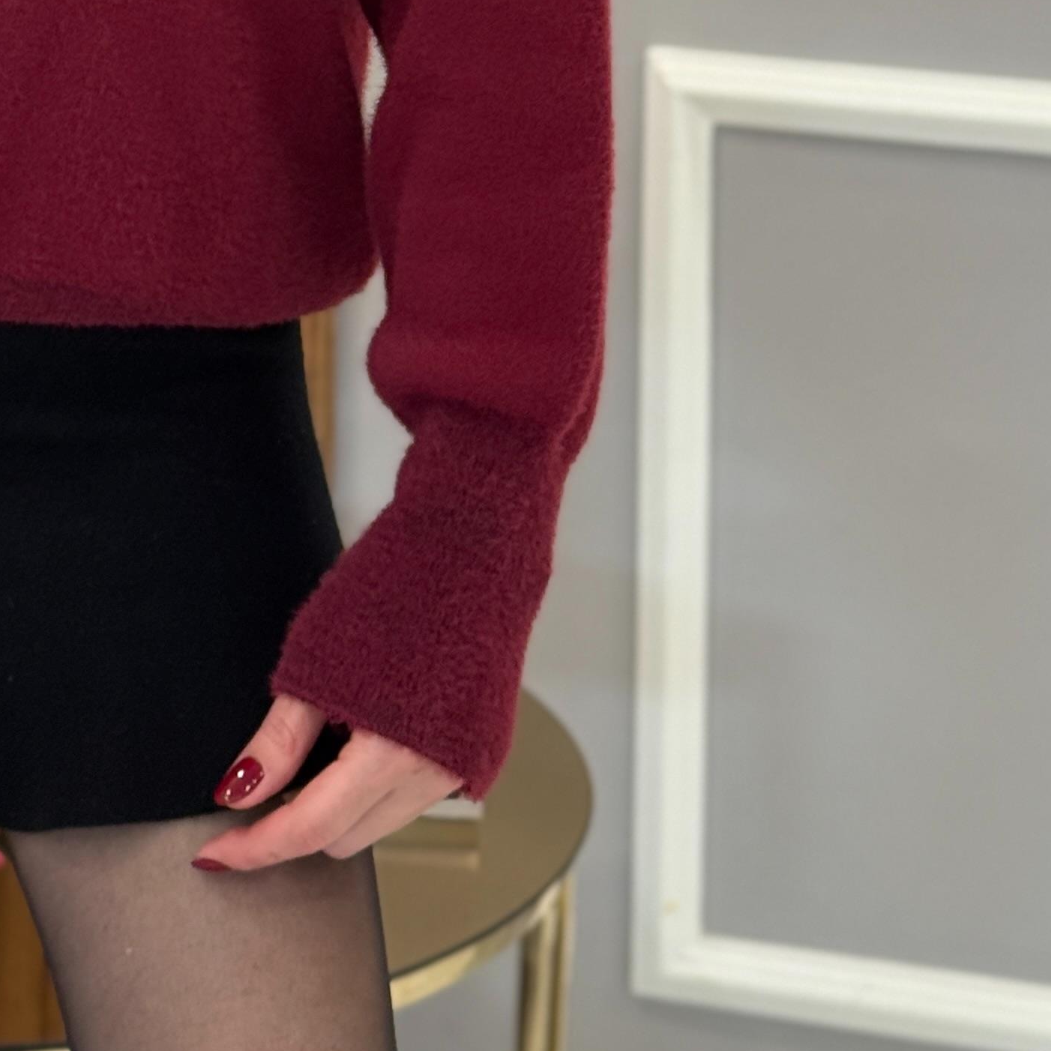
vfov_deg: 13.6
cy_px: -415
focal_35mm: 122
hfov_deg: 14.1
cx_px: -22
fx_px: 4191
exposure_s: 1/85
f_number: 1.78
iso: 160
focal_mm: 6.76
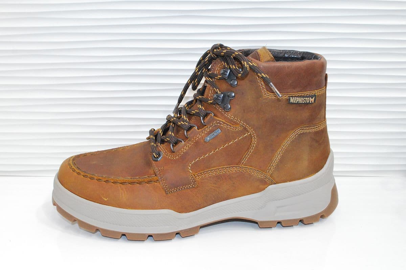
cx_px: 203
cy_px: 135
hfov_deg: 49.6
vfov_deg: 34.2
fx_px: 440
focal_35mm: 39
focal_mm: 26
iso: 1600
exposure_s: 1/200
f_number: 8
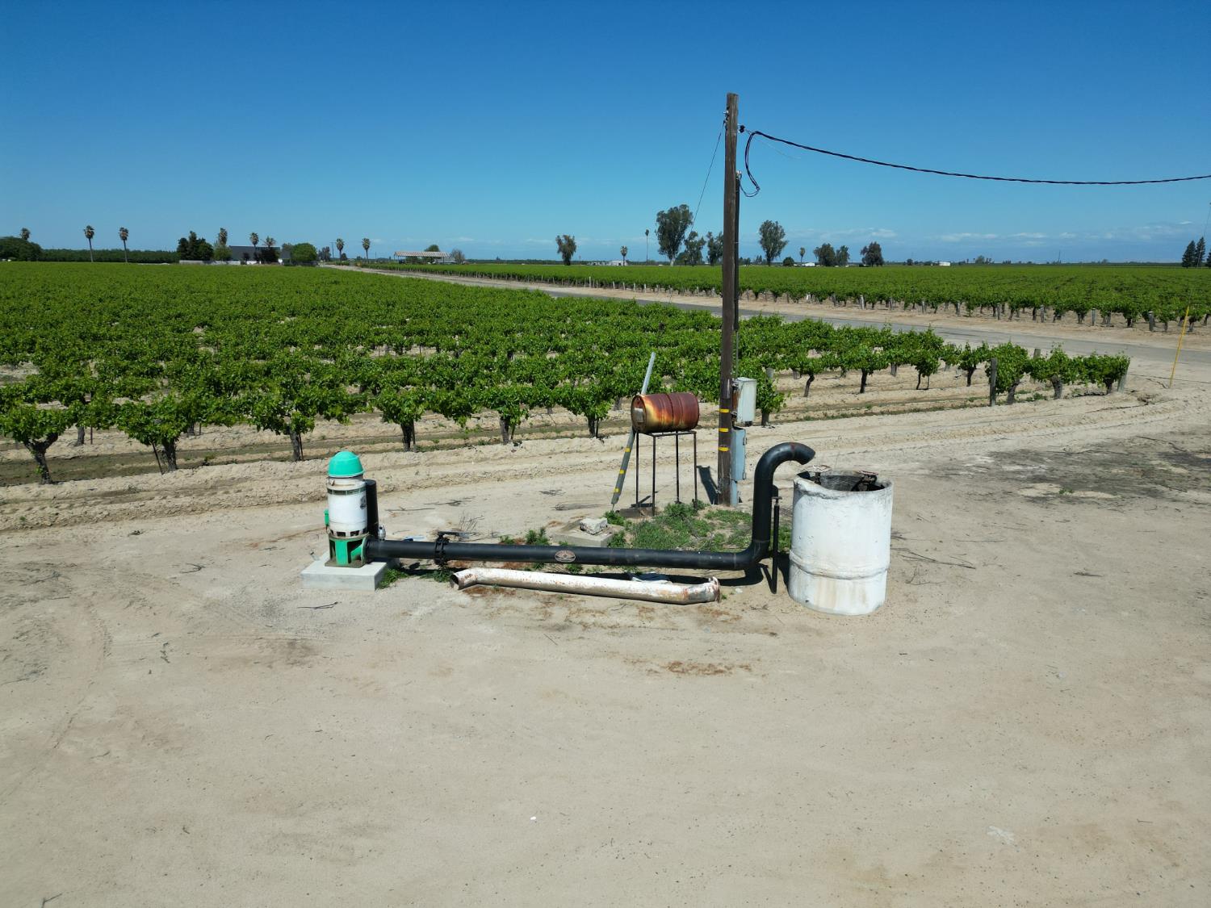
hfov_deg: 71.6
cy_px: 454
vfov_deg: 56.8
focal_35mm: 24
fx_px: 840
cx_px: 606
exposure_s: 1/5000
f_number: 1.7
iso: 110
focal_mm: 6.72
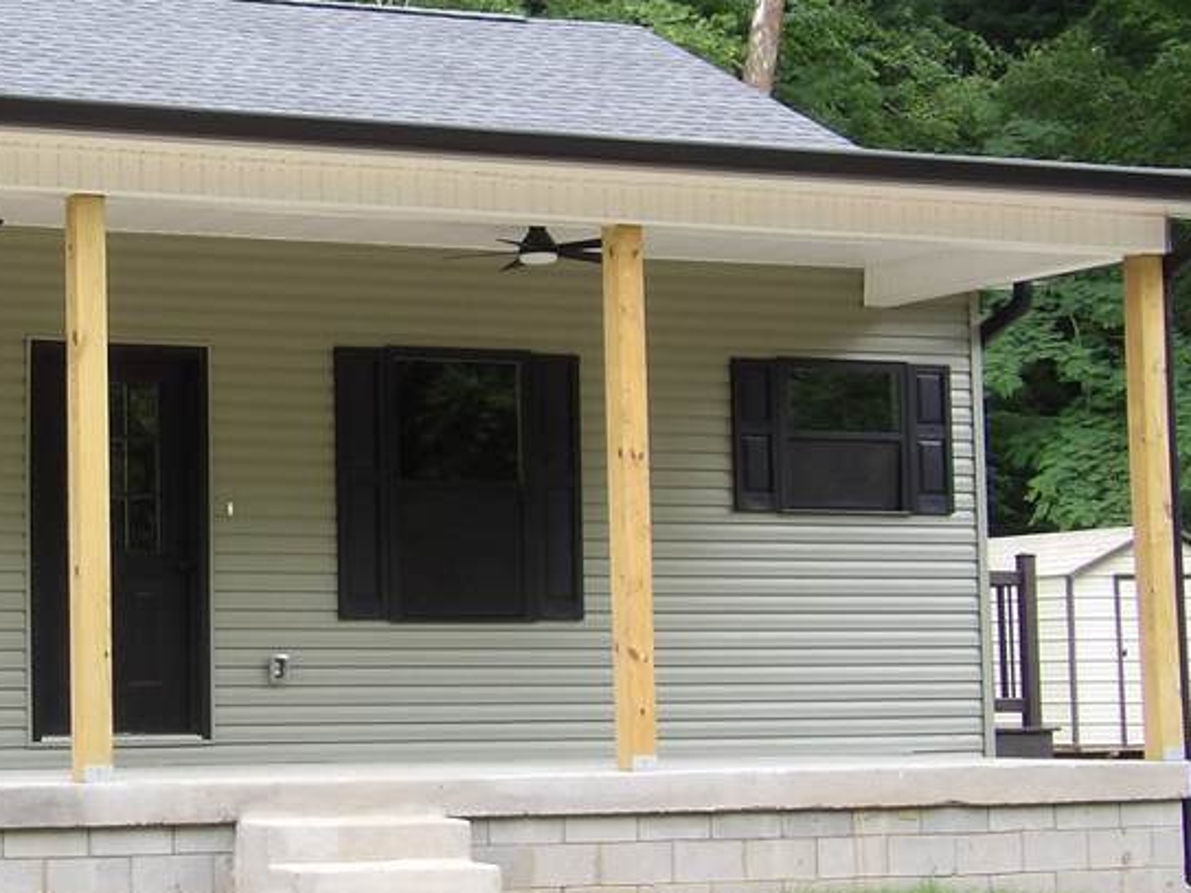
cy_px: 382
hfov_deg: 20.9
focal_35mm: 92
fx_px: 3165
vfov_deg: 16.0
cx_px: 162
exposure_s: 1/87
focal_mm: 7
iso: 100
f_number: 3.7
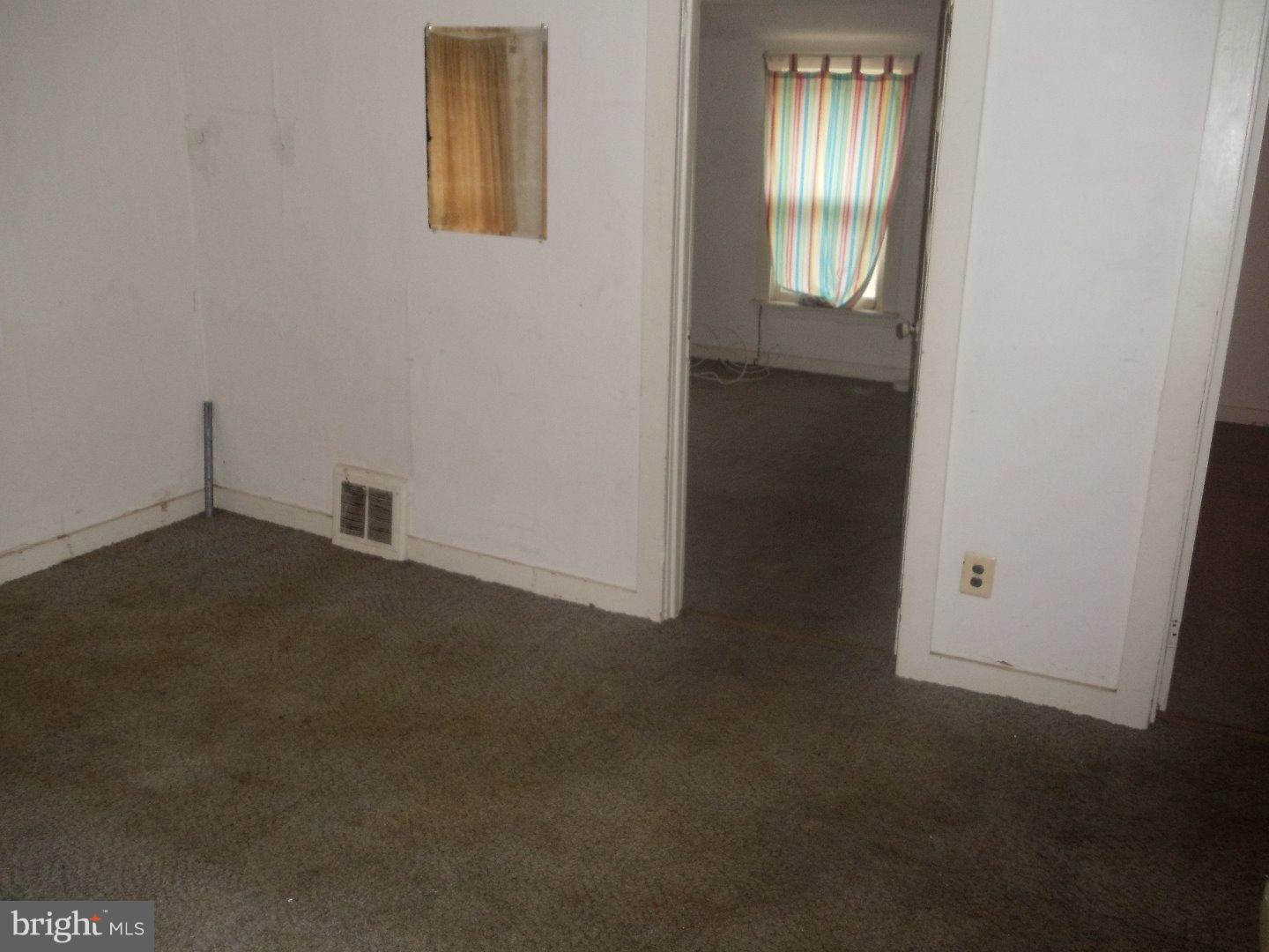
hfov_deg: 42.9
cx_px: 634
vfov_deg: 32.9
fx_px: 1613
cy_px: 476
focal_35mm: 44
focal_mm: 6
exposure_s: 1/30
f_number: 3.5
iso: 400
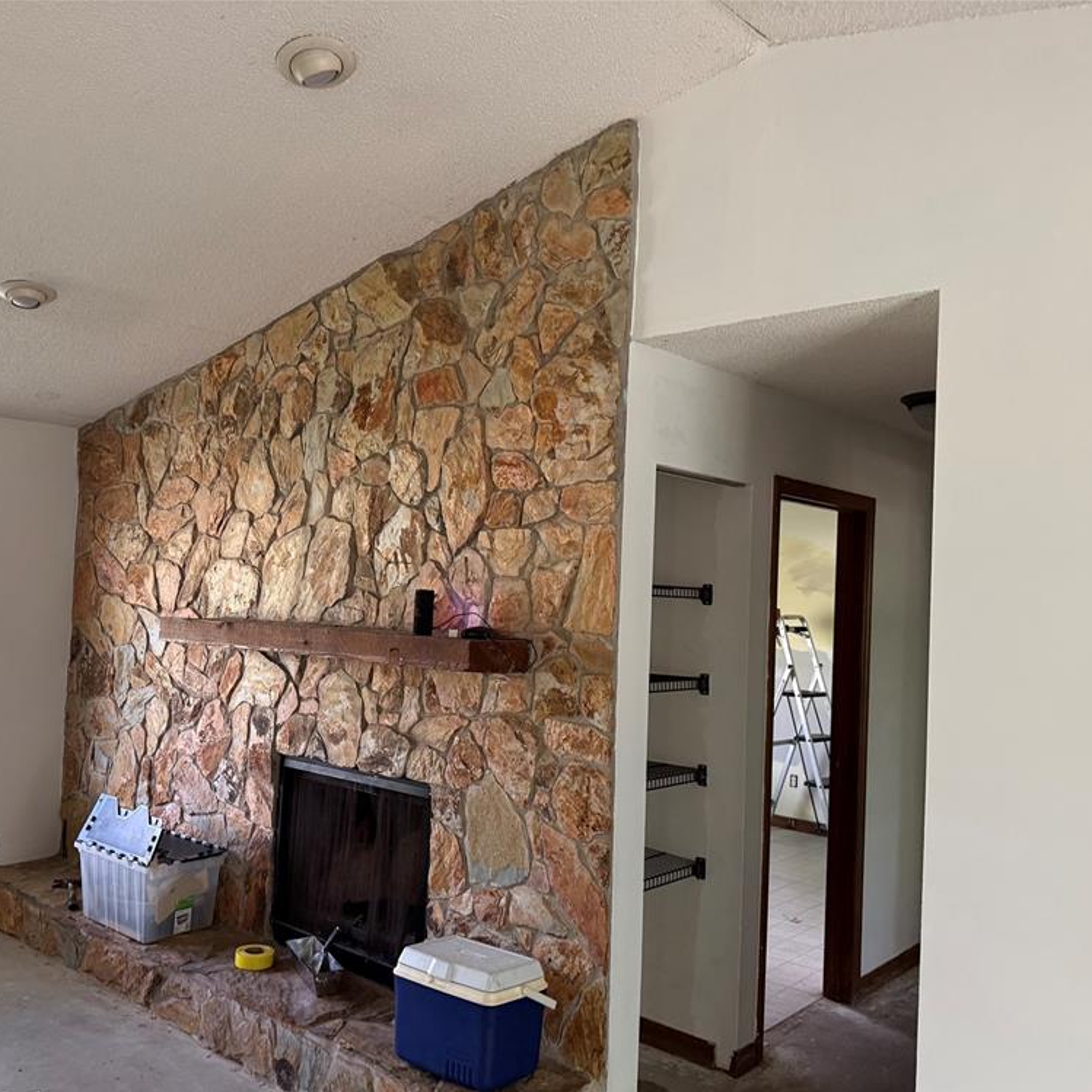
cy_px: 558
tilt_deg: +2.6
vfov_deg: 55.6
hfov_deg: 55.5
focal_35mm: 29
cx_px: 481
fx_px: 1035
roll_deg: -2.3
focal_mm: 6.76
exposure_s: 1/60
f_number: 1.78
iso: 400
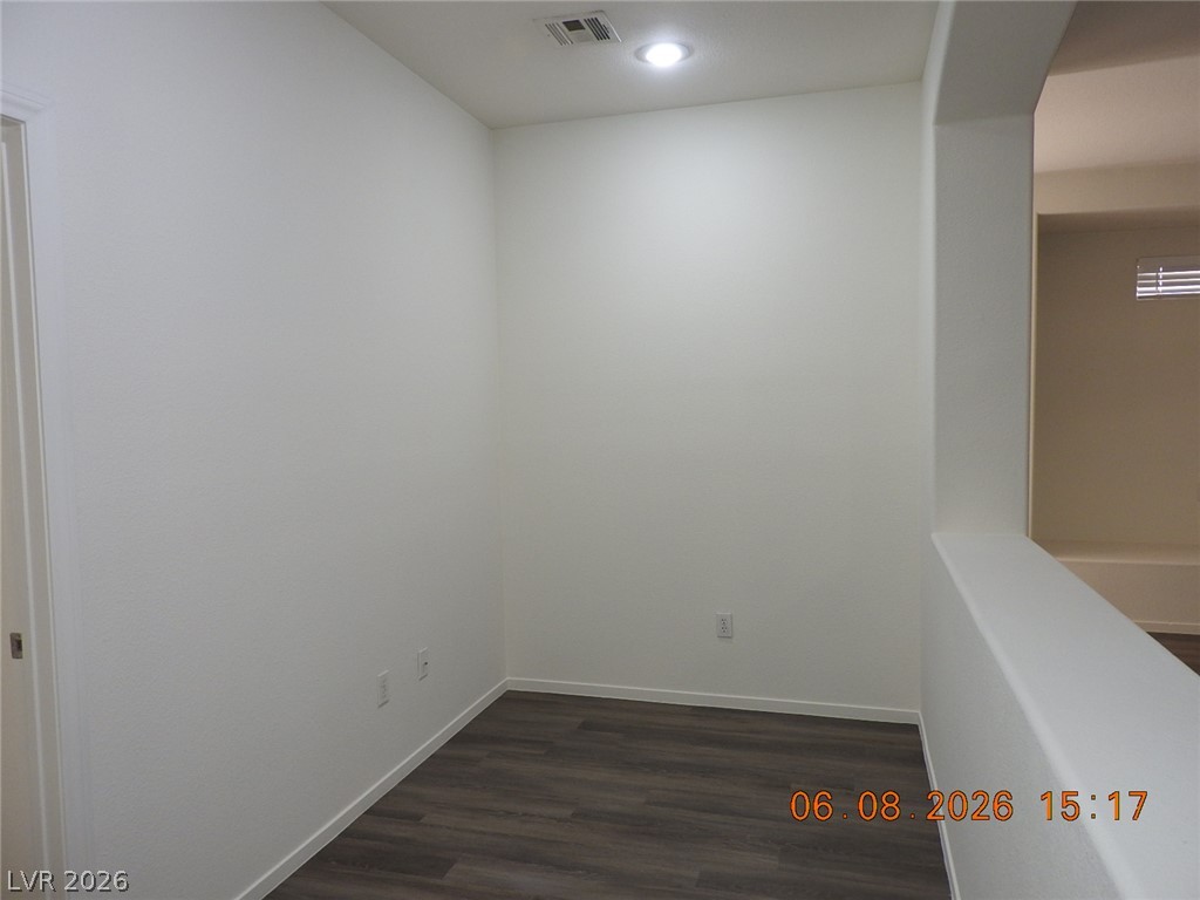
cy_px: 450
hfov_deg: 71.6
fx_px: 832
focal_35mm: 24
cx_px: 600
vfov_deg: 56.8
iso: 140
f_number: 3.3
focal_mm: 4.3
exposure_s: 1/30
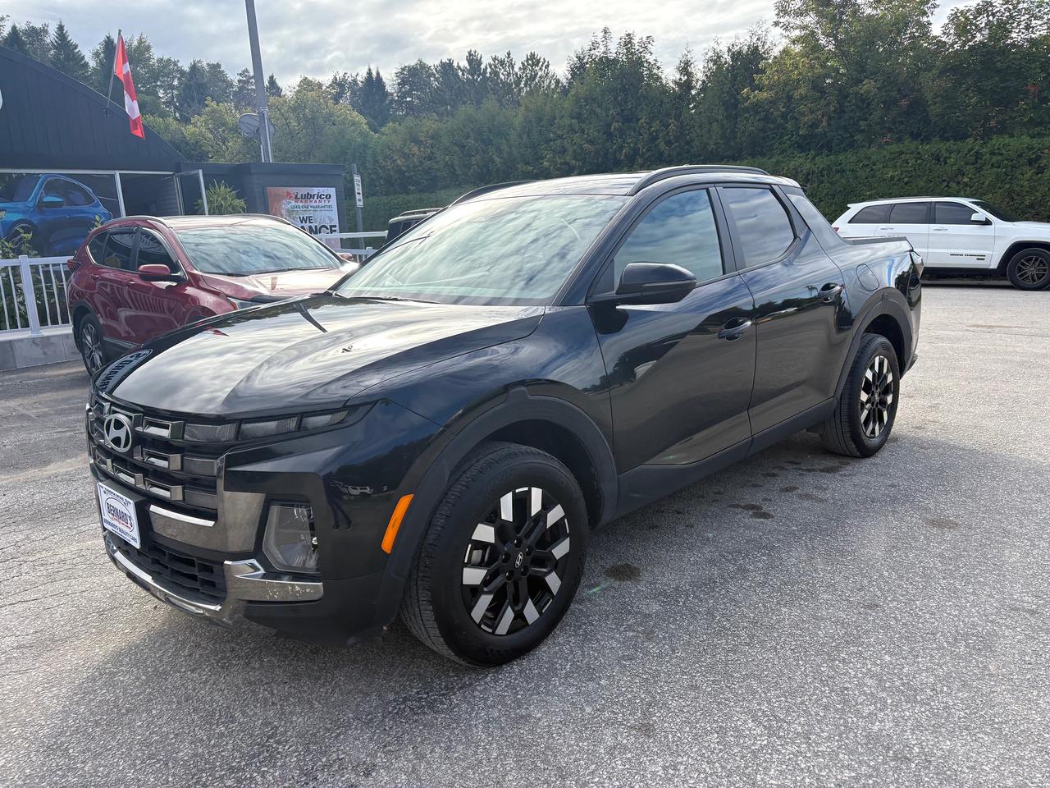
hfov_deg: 67.3
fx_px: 789
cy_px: 394
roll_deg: +0.7
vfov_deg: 53.1
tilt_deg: -14.3
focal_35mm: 26
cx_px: 525
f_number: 1.6
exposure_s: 1/1587
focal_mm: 5.96
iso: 64
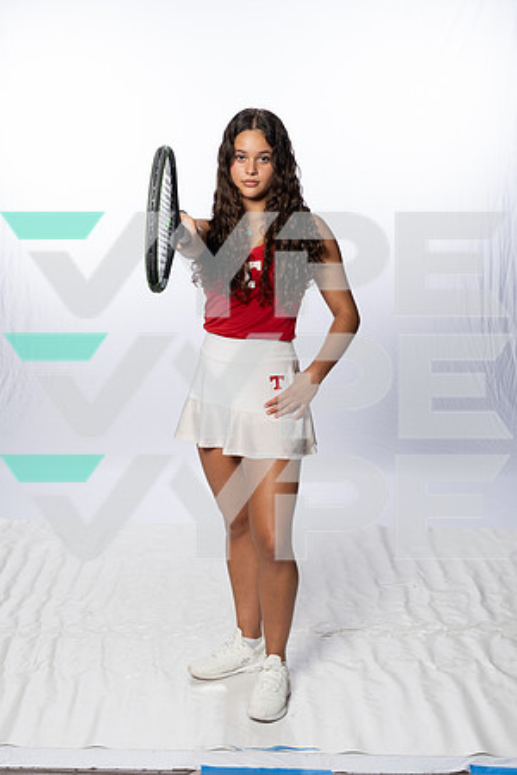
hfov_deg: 26.0
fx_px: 1120
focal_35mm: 52
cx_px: 258
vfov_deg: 38.2
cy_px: 388
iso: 640
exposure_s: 1/250
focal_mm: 52
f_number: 8
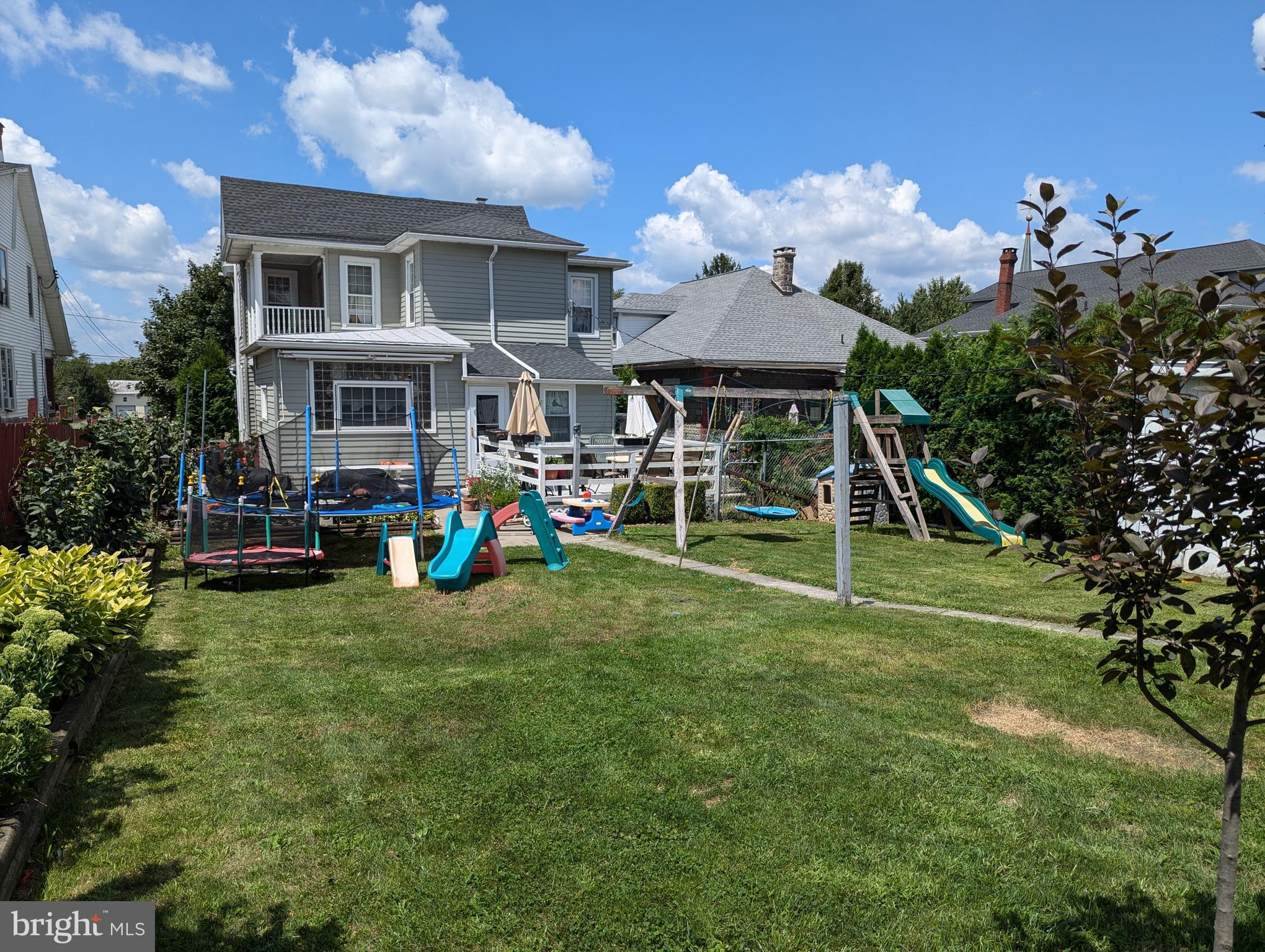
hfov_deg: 71.5
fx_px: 878
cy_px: 476
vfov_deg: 56.9
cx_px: 632
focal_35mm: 24
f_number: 1.85
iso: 43
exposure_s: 1/2179
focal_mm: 6.81
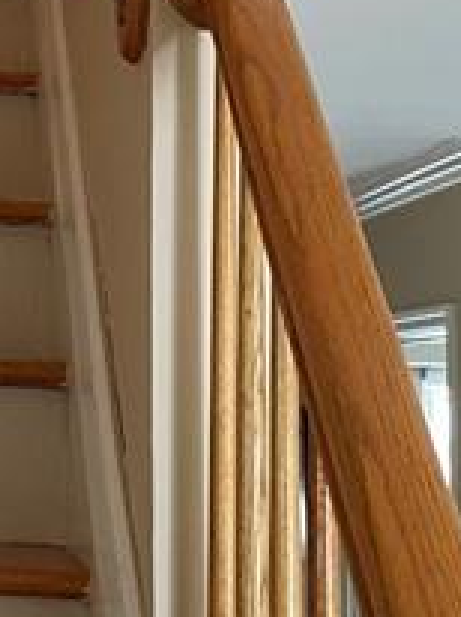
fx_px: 1726
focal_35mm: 97
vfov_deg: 20.2
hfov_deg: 14.0
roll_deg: -0.9
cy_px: 243
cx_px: -293
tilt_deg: +6.2
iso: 125
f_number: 1.6
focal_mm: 4.2
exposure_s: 1/60
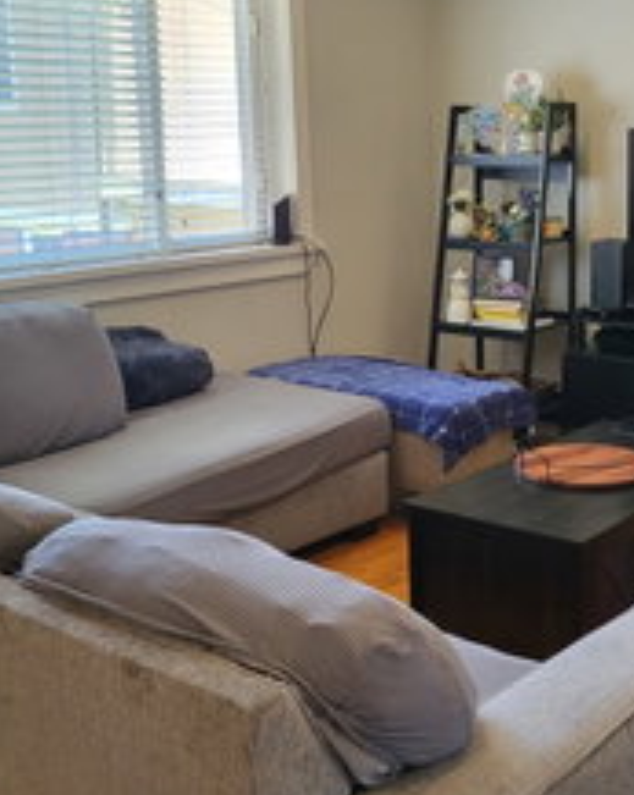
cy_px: 308
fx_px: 1175
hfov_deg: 29.9
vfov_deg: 37.2
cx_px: 445
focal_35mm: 50
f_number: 1.8
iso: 250
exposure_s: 1/120
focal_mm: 5.4
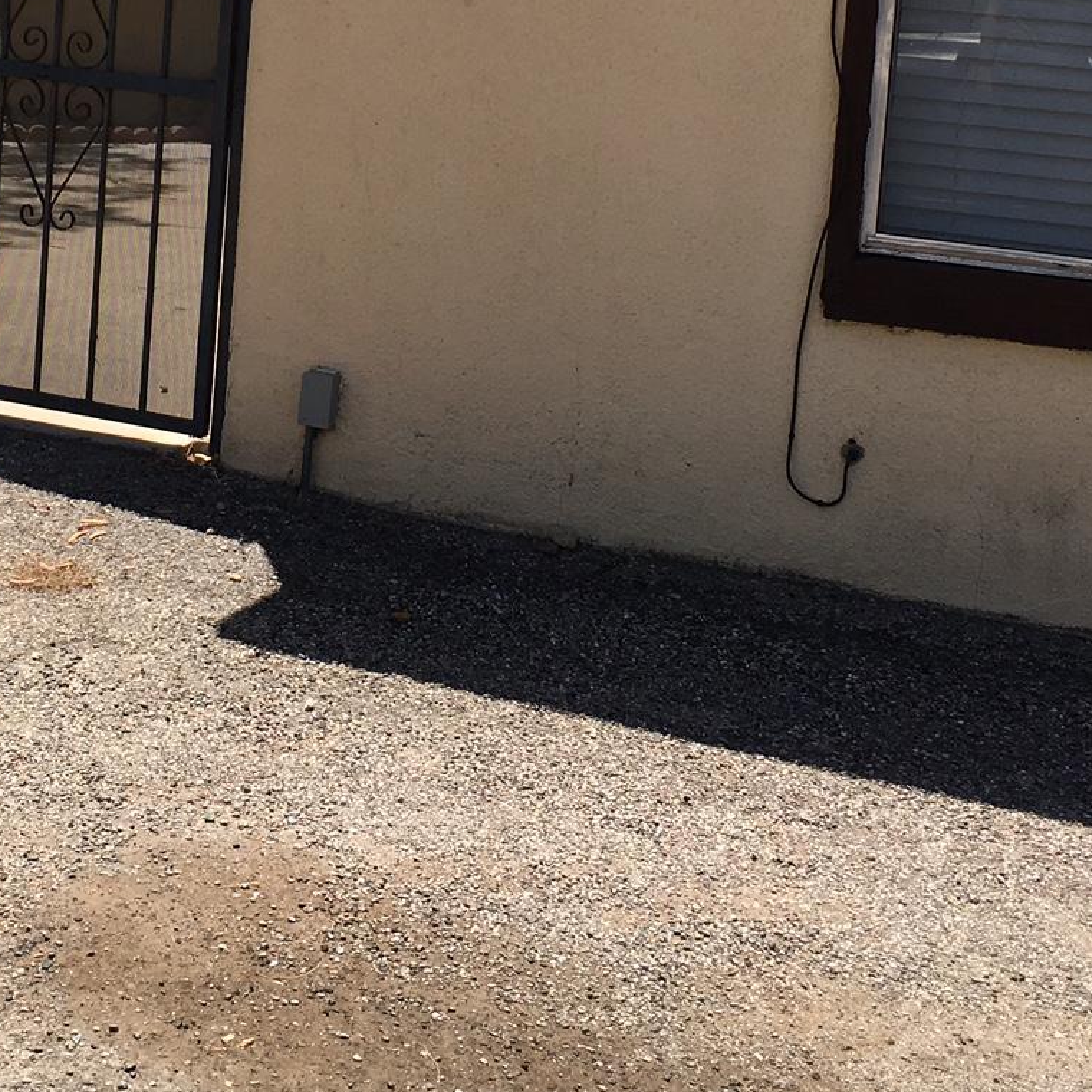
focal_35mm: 68
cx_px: 280
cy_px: 52
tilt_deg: -3.7
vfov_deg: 24.4
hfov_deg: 25.1
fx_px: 2427
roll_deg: -3.8
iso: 25
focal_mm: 4.15
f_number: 2.2
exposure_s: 1/1374
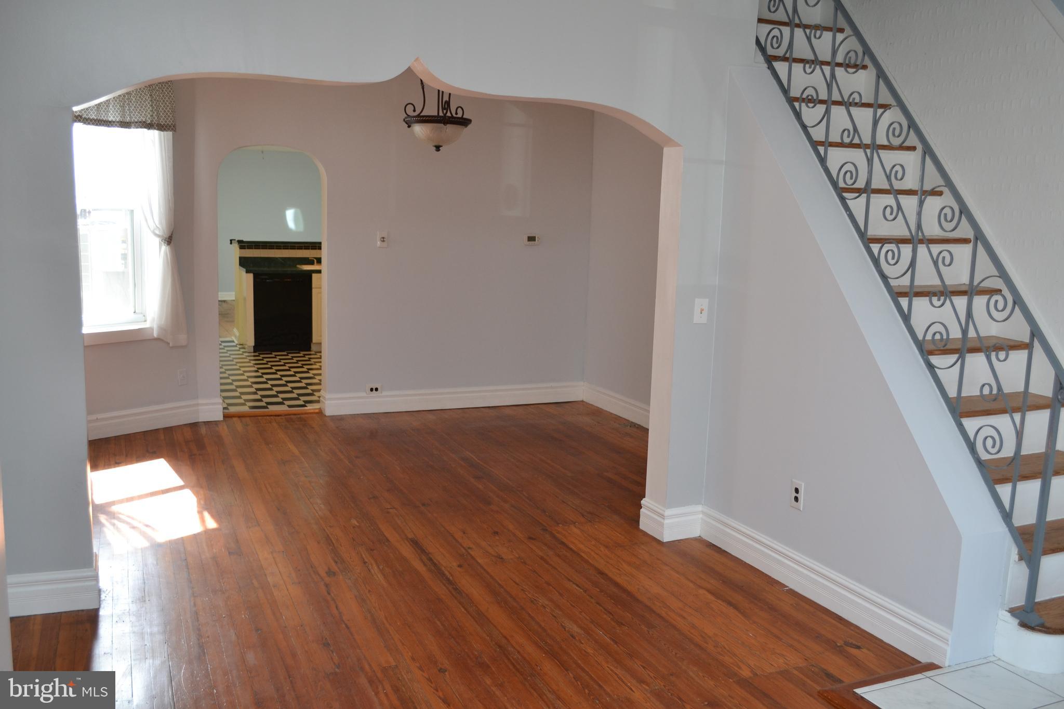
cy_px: 354
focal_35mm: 33
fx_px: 975
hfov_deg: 57.2
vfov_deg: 40.0
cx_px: 532
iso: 400
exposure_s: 1/100
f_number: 5
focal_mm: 22
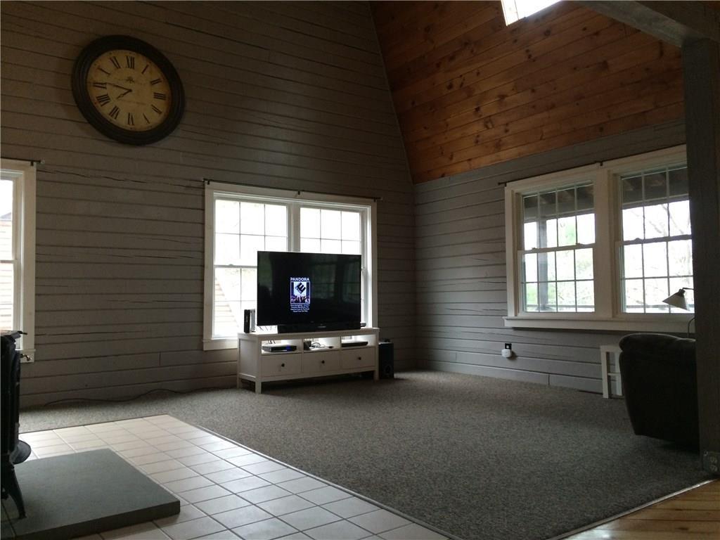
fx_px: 603
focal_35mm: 29
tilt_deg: +1.2
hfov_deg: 61.7
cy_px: 270
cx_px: 360
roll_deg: +0.5
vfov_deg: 48.2
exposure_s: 1/30
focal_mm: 4.15
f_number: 2.2
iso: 160
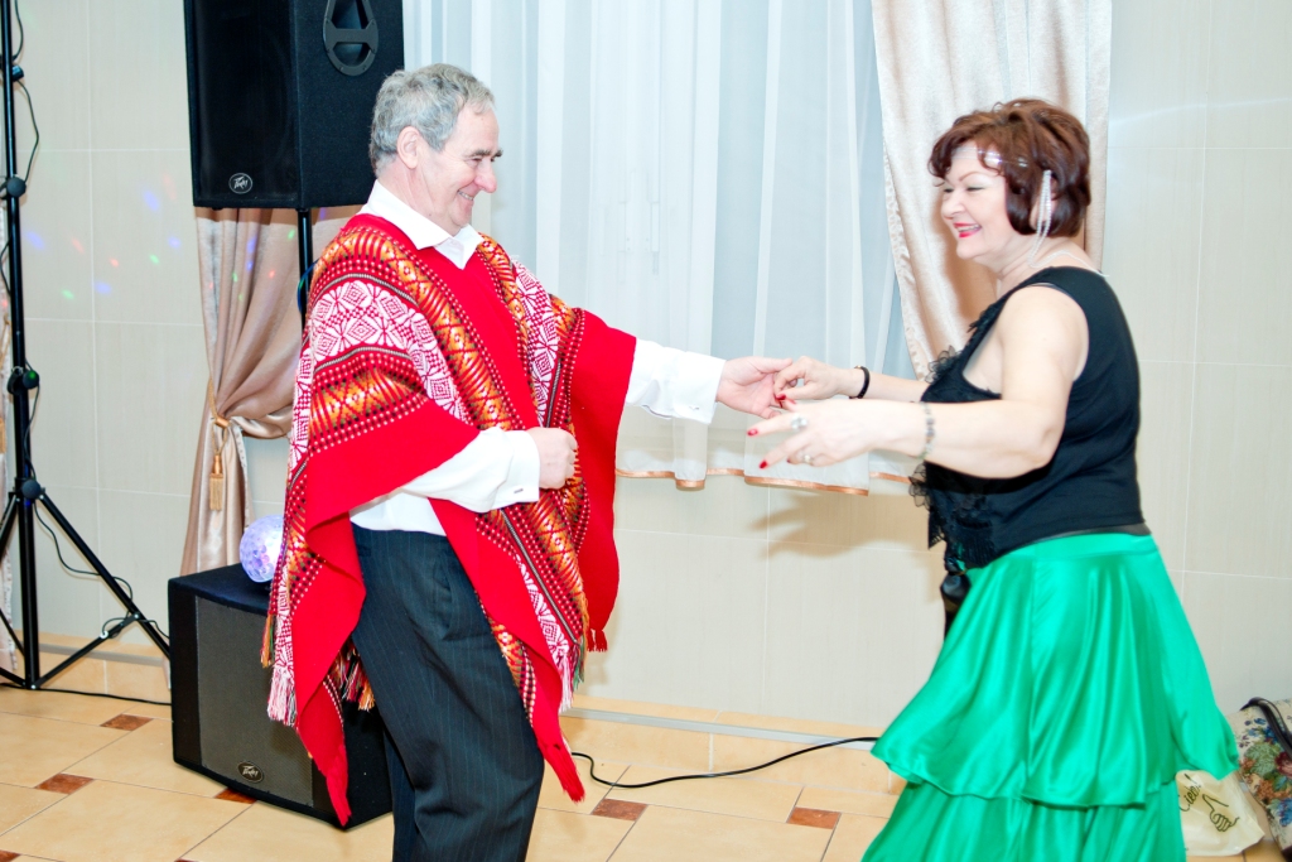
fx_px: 1256
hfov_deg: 54.4
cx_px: 646
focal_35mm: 35
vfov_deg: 37.9
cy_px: 431
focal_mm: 35
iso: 320
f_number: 2.8
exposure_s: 1/320
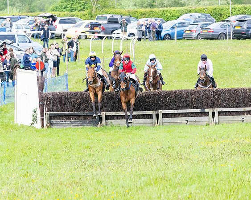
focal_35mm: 403
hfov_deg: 4.8
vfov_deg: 3.8
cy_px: 87
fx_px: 2994
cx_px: 125
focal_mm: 165
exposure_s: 1/500
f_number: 6.3
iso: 400
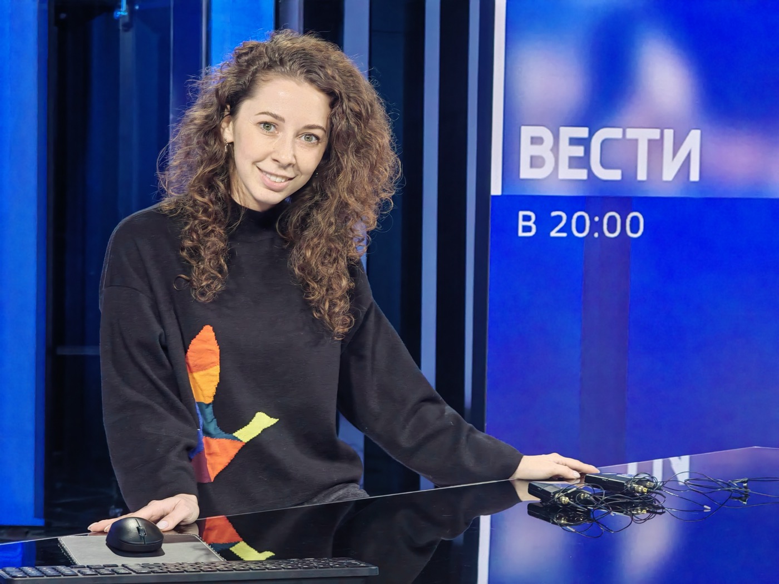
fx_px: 2138
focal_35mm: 95
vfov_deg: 15.6
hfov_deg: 20.7
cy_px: 292
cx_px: 390
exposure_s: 1/25
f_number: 3.5
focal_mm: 16.85
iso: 500
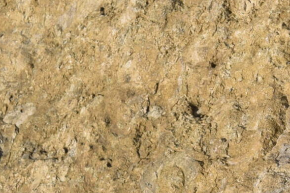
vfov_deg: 5.5
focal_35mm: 248
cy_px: 325
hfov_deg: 7.9
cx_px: 568
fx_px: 1998
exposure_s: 1/320
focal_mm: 38
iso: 200
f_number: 9
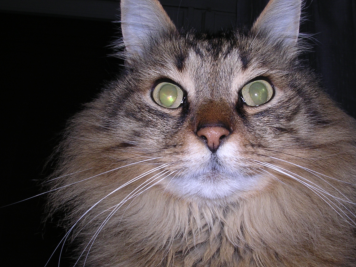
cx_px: 194
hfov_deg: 38.9
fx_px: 504
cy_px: 140
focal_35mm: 49
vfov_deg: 29.7
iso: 100
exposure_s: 1/60.1
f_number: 5.8
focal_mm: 6.2
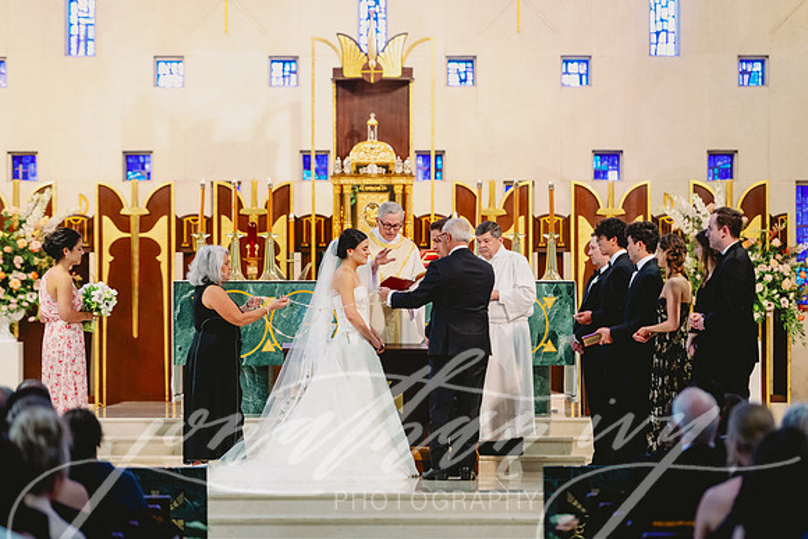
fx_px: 3963
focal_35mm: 177
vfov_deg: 7.8
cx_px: 395
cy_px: 269
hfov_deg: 11.6
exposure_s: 1/160
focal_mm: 170
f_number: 2.8
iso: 2000
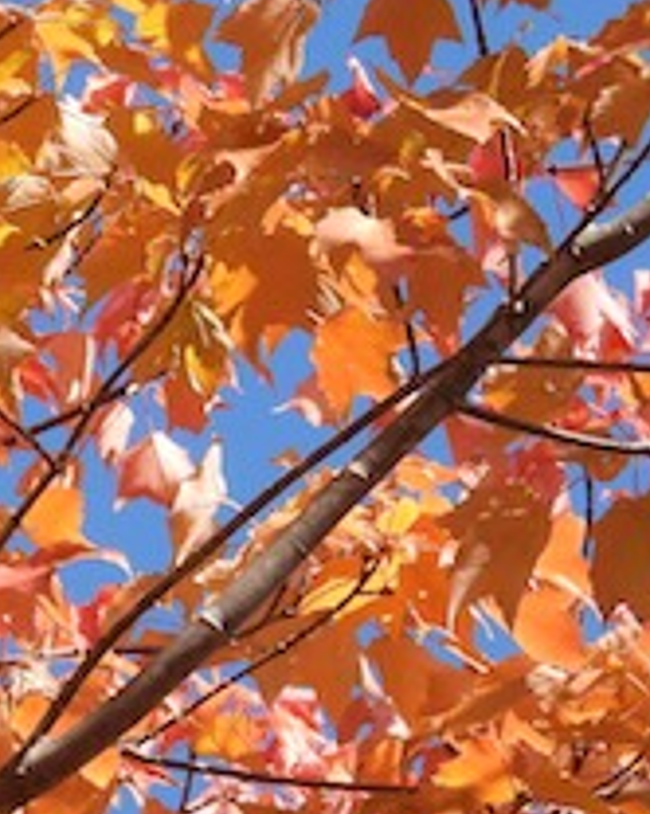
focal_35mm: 676
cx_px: -196
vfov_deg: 2.9
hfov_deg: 2.3
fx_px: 16280
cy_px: 669
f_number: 4.5
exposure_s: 1/320
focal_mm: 35.7
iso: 100
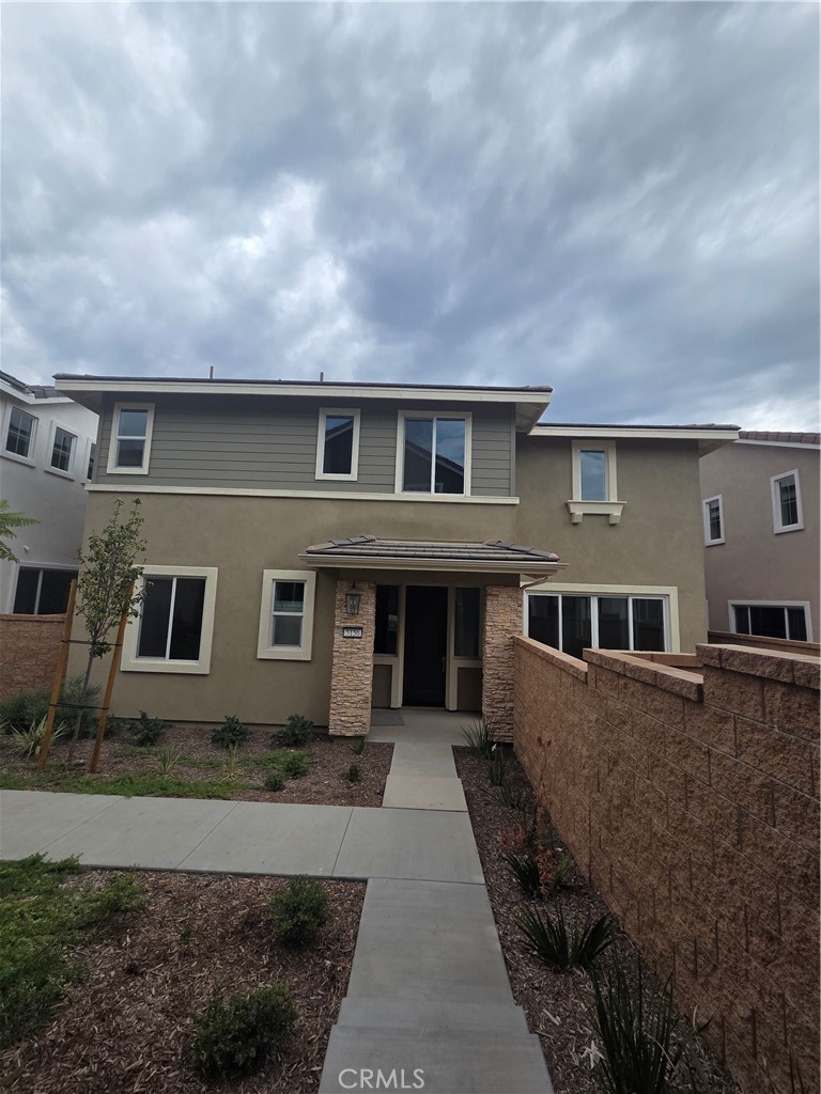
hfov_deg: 89.9
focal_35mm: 13
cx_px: 410
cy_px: 547
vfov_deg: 106.2
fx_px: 411
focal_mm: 2.2
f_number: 2.2
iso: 50
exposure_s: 1/1686
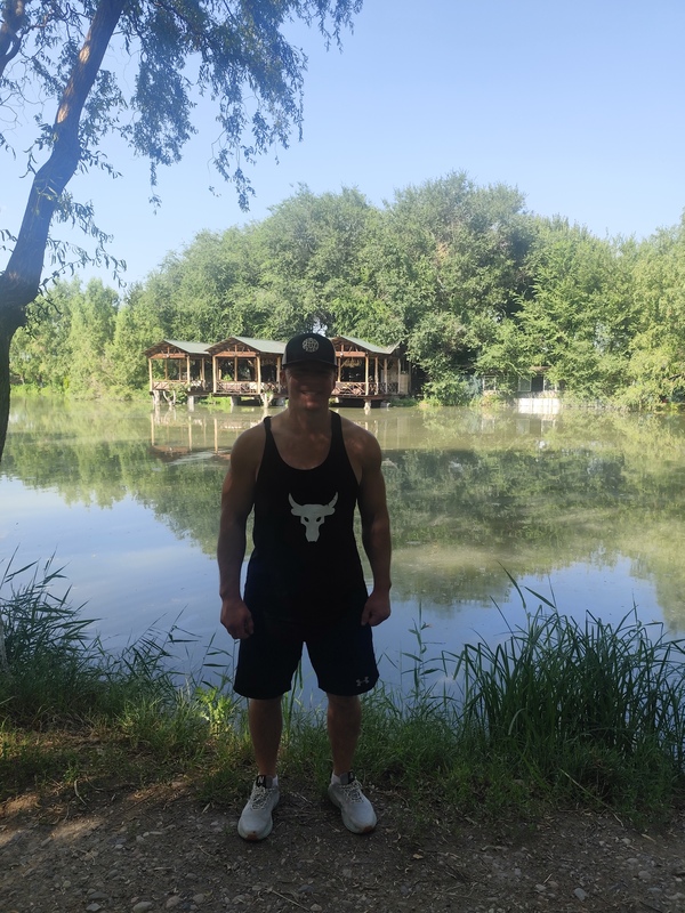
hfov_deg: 58.9
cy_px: 456
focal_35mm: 23
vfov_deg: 73.9
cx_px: 342
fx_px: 607
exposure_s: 1/399
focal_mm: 6.19
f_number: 1.65
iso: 50
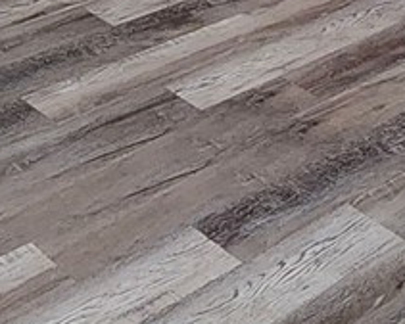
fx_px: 1151
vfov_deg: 13.7
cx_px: 365
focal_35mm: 96
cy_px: -322
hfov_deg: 19.6
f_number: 2.2
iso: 400
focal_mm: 2.2
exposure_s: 1/60
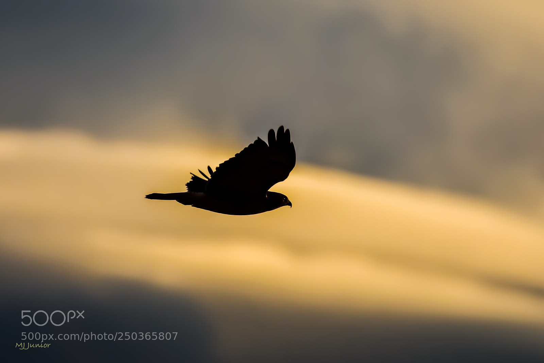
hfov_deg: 2.5
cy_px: 182
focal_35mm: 825
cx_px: 272
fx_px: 12463
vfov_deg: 1.7
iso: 400
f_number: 6.3
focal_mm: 550
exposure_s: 1/1600
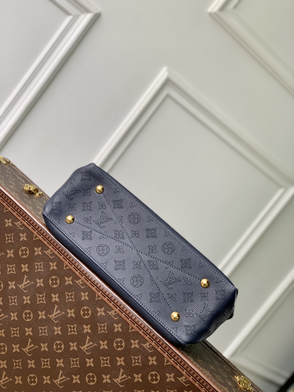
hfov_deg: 28.0
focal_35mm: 52
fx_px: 589
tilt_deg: -6.4
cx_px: 147
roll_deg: -38.1
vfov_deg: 36.8
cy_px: 196
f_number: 2.4
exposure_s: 1/122
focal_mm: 6
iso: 16
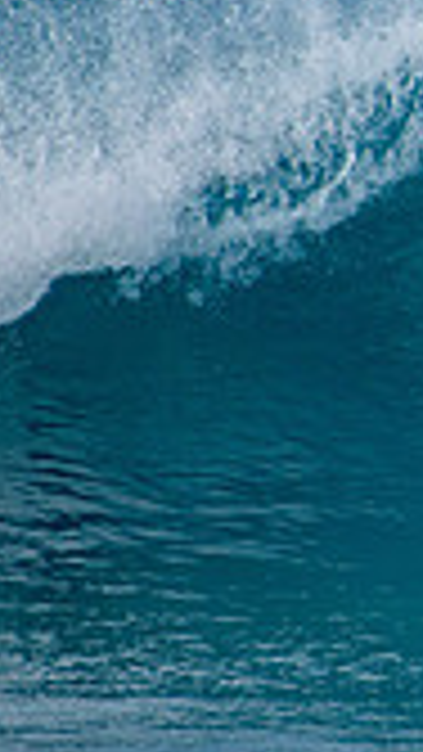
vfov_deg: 1.2
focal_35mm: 1819
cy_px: 155
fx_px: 36253
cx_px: 1066
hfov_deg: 0.7
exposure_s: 1/1600
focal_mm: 500
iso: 180
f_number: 5.6
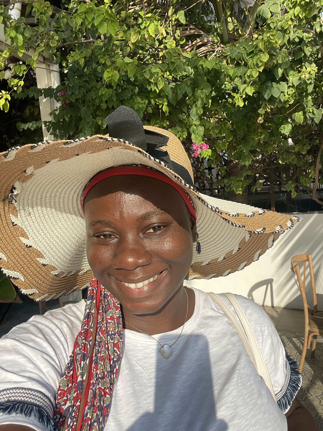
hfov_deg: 46.8
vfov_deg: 60.0
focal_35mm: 30
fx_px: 373
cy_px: 216
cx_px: 162
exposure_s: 1/541
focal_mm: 2.71
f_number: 2.2
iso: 25
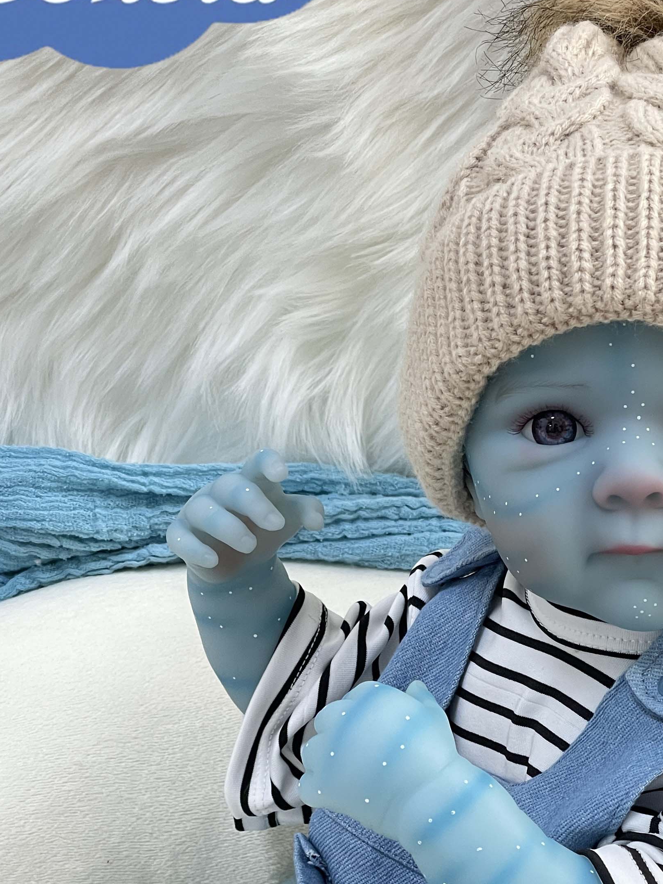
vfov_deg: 20.0
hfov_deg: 15.1
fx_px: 2477
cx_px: 570
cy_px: 721
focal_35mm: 97
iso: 100
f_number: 2
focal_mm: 6
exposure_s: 1/100
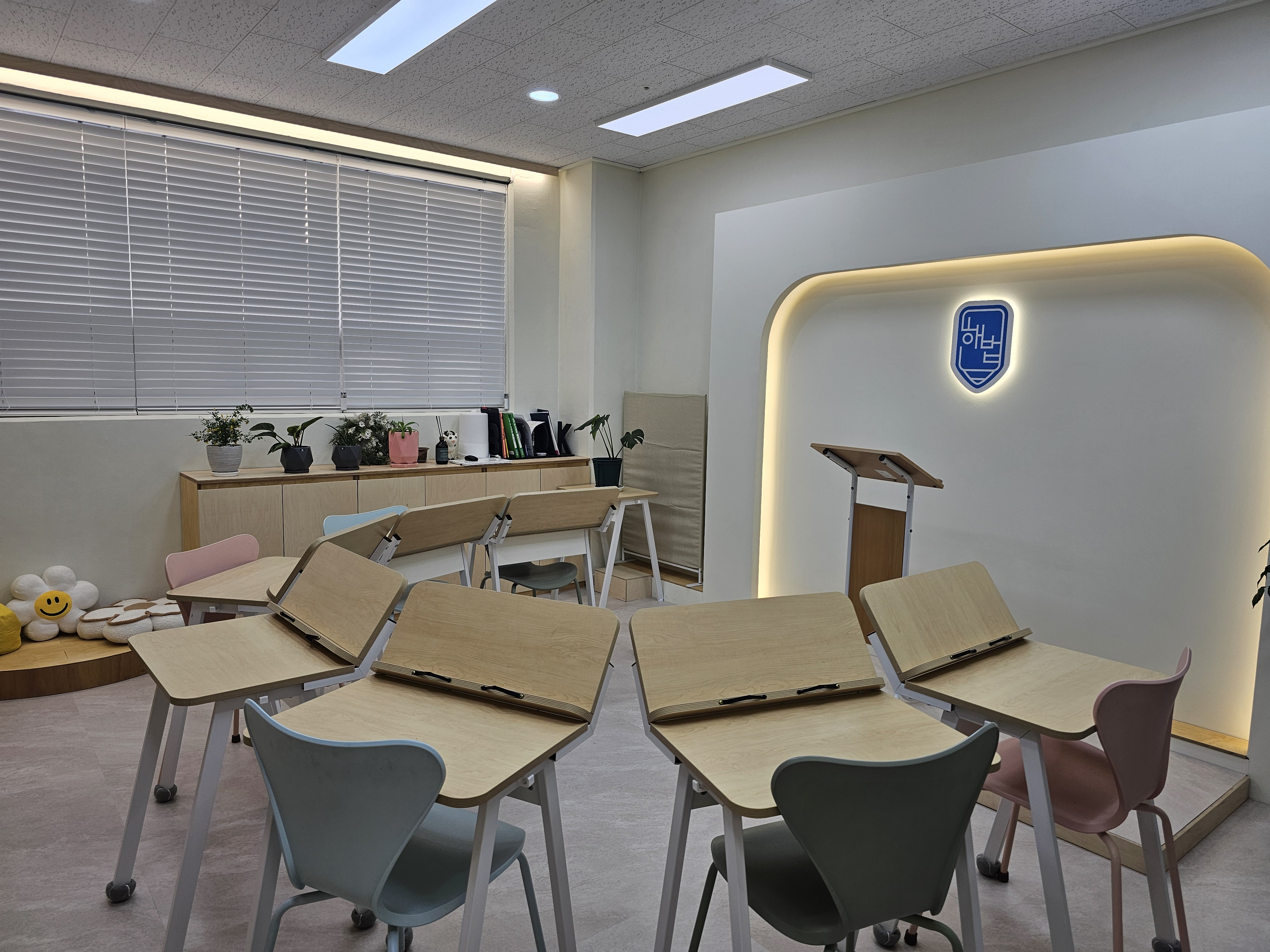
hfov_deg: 73.9
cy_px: 476
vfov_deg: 58.9
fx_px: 844
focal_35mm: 23
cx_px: 635
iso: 25
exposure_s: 1/120
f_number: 1.7
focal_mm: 6.3
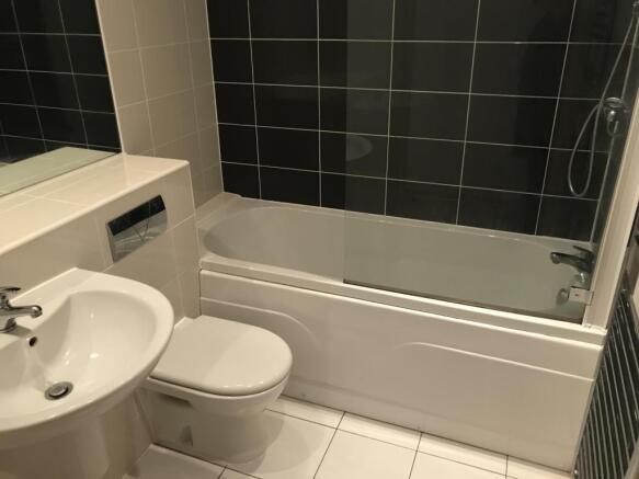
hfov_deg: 63.5
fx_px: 517
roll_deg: +0.9
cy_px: 240
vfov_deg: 49.7
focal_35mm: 28
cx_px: 320
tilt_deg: -25.0
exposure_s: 1/17
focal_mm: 3.99
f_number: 1.8
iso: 100
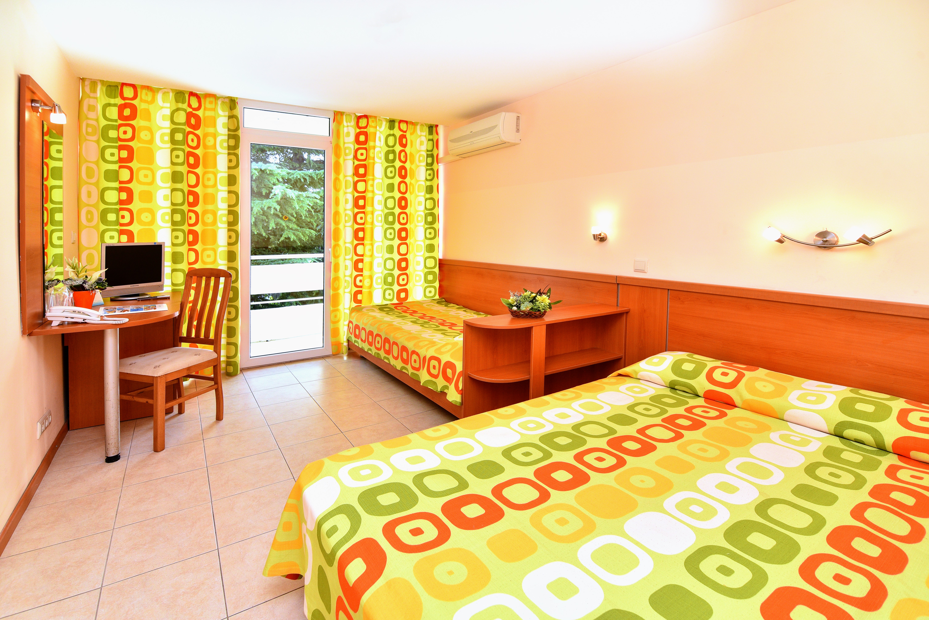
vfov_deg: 73.8
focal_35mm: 16
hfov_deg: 96.7
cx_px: 464
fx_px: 413
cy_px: 310
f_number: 8
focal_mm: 16
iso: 400
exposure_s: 1/80
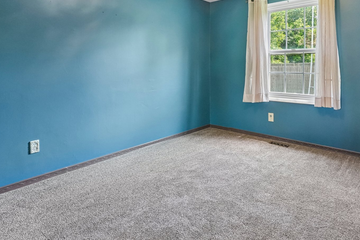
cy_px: 66
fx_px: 240
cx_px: 203
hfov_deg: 73.4
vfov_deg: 51.3
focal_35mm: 24
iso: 4000
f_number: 8
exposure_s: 1/30
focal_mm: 16
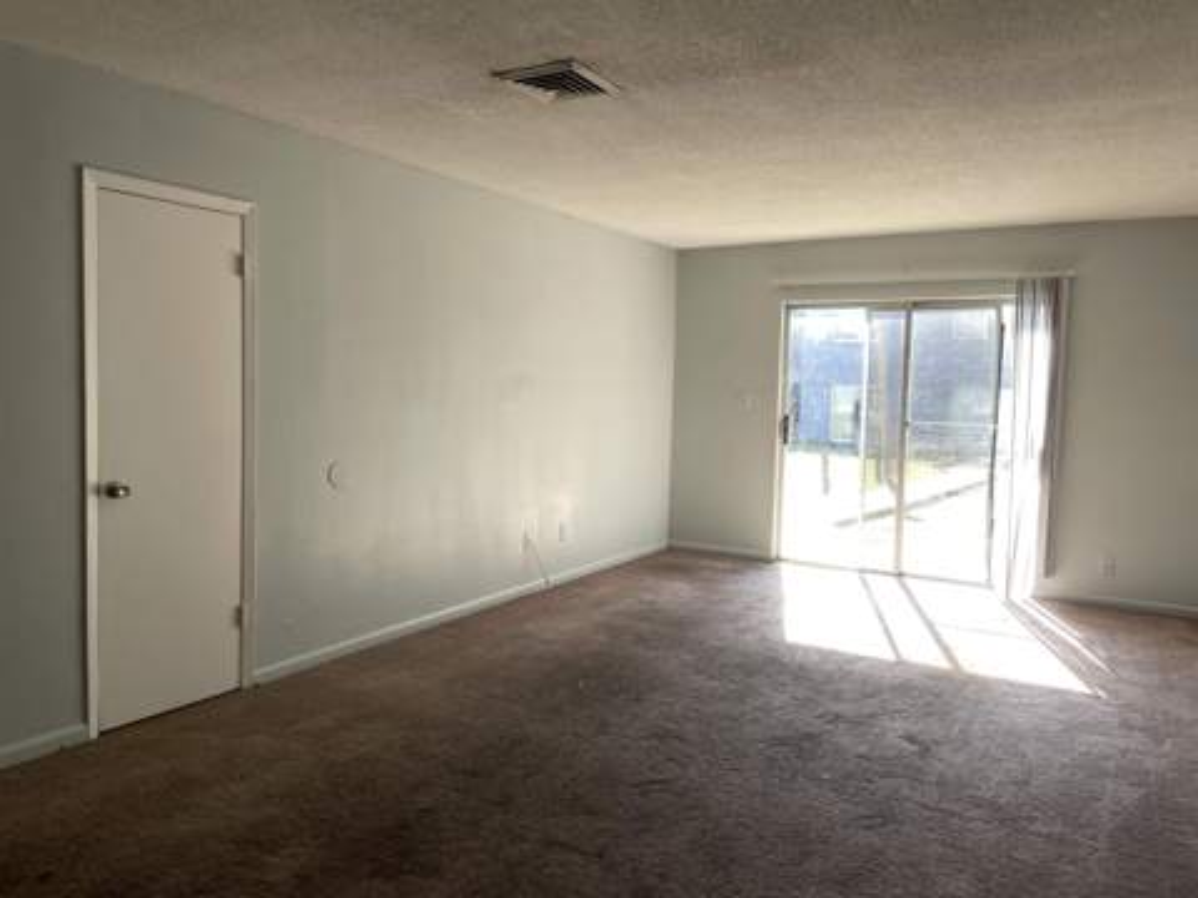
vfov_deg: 53.1
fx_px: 900
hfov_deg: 67.3
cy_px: 449
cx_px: 599
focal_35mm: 26
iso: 32
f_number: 1.6
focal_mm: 4.2
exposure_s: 1/200
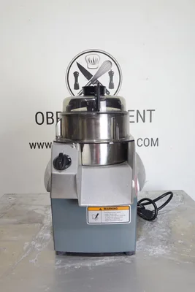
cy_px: 146
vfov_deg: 54.4
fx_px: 284
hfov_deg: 37.9
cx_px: 98
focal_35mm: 35
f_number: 3.5
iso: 400
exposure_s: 1/40
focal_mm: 13.03
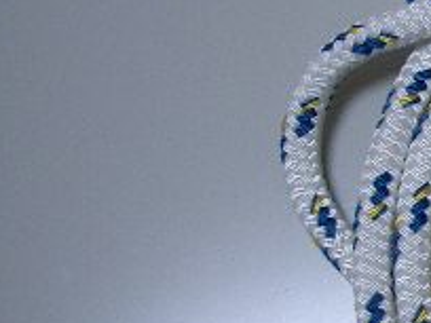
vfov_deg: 13.4
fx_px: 1370
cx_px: 589
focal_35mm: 110
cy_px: 215
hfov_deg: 16.7
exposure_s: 1/60
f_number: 2.6
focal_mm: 5.8
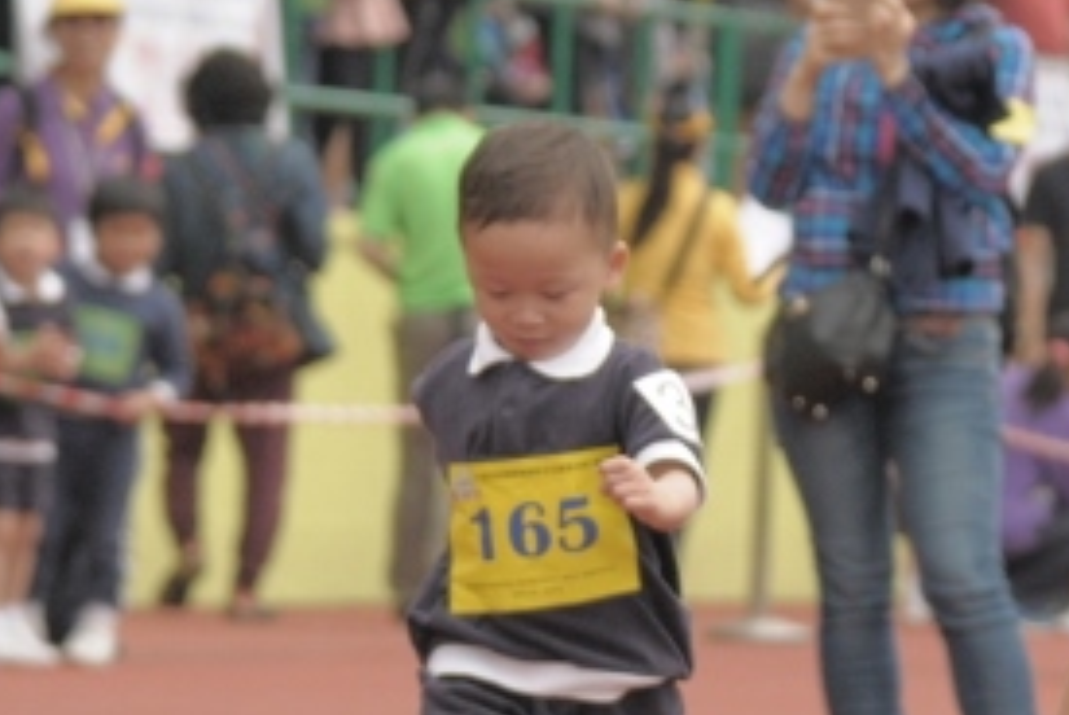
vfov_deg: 2.6
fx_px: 15517
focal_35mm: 522
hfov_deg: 3.9
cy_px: 725
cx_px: 1283
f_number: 5
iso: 640
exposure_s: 1/1600
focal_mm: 120
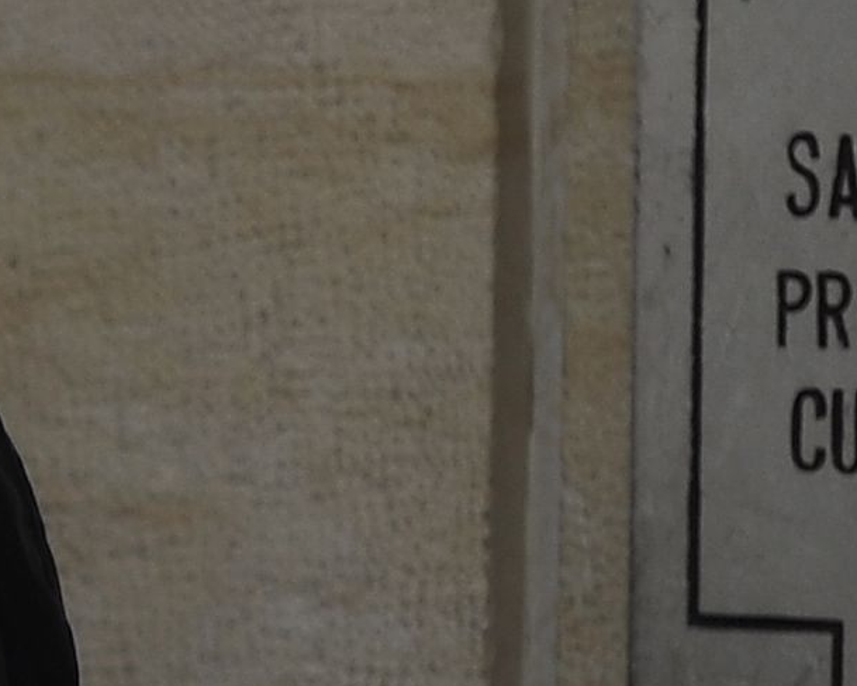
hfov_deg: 5.6
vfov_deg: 4.7
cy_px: 1089
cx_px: -1390
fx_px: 8318
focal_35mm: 328
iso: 400
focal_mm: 50
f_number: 1.8
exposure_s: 1/2500
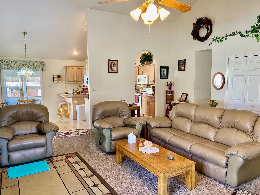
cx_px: 130
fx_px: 195
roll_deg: -0.8
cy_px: 98
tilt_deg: -5.7
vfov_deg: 53.1
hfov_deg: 67.3
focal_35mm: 26
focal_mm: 4.25
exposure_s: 1/60
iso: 100
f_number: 1.8
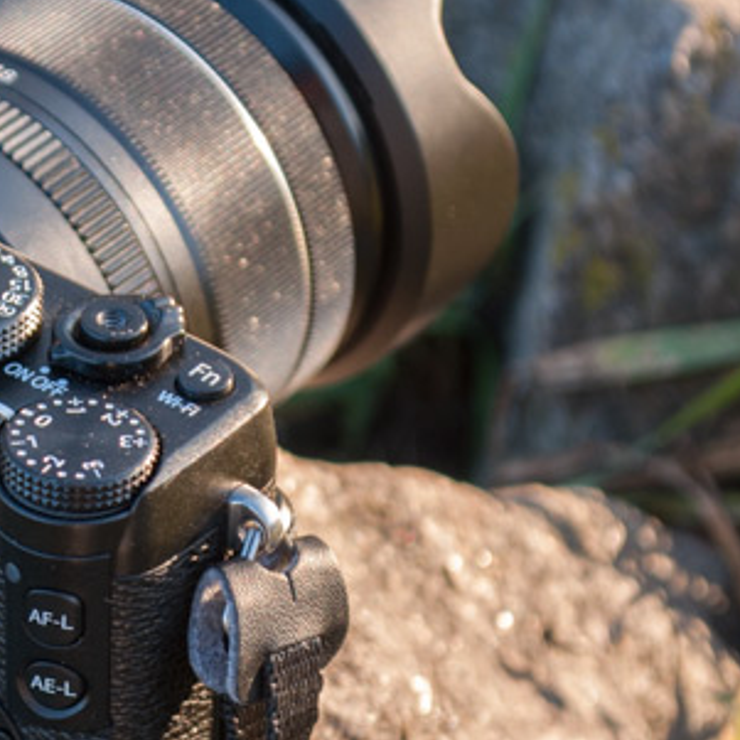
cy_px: 380
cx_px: -17
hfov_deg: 11.6
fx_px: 3601
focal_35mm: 149
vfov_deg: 11.7
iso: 200
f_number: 5.6
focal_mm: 55
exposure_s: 1/80
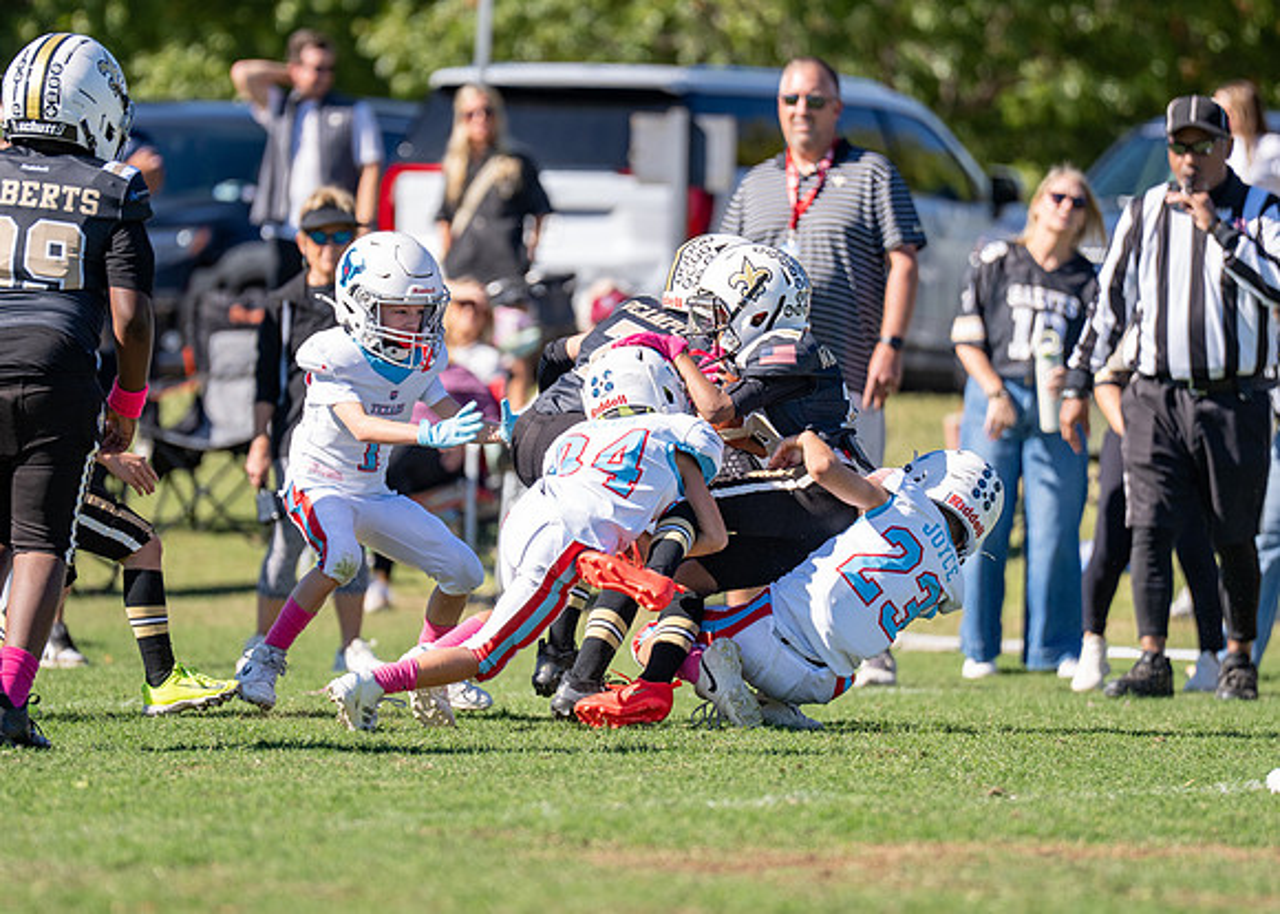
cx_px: 577
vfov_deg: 4.3
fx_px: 12308
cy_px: 452
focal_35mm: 339
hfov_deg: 6.0
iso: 160
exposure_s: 1/2000
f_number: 2.8
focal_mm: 200
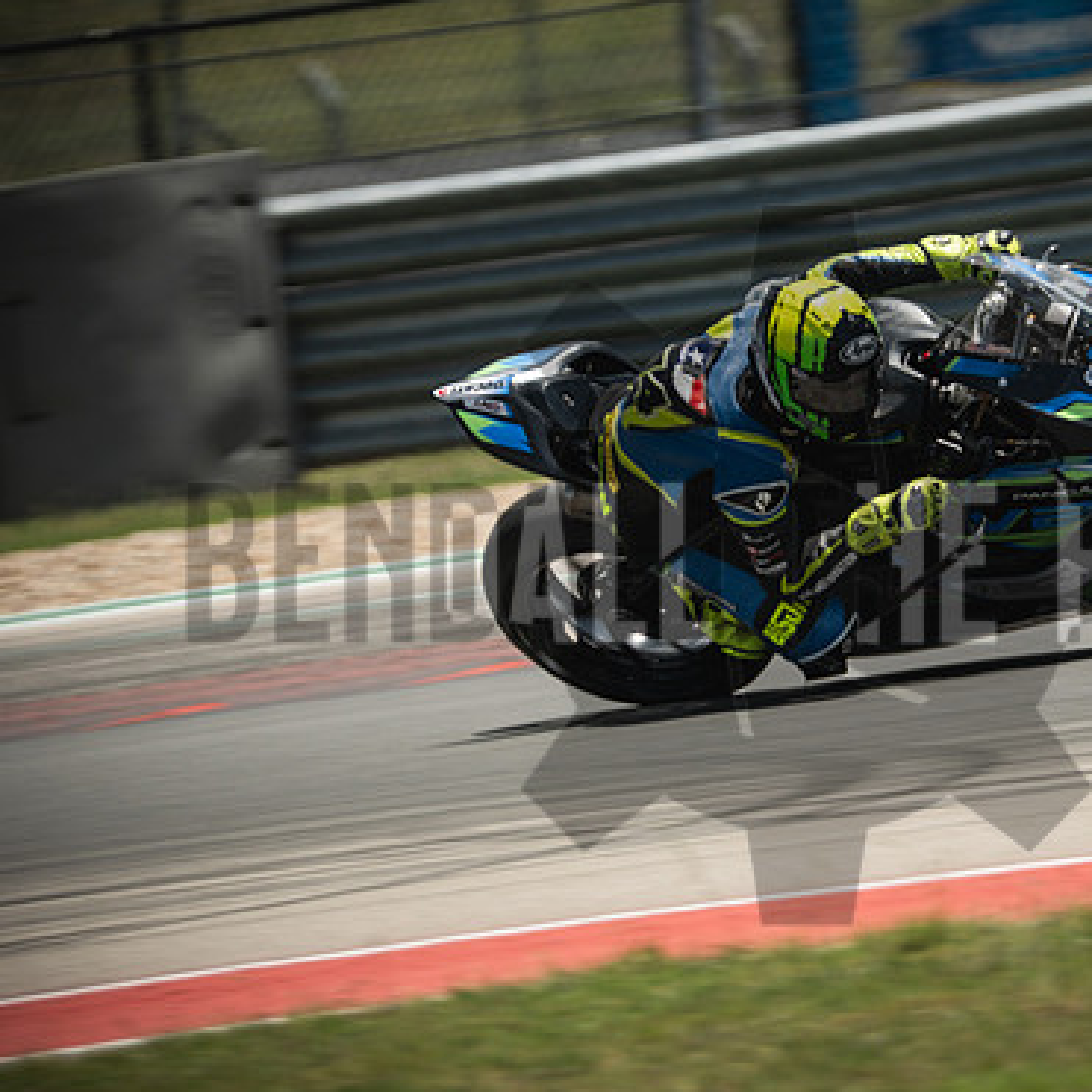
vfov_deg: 2.2
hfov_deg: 2.2
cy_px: 567
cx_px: 806
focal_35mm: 797
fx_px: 28445
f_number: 6.4
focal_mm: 400
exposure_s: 1/400
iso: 160
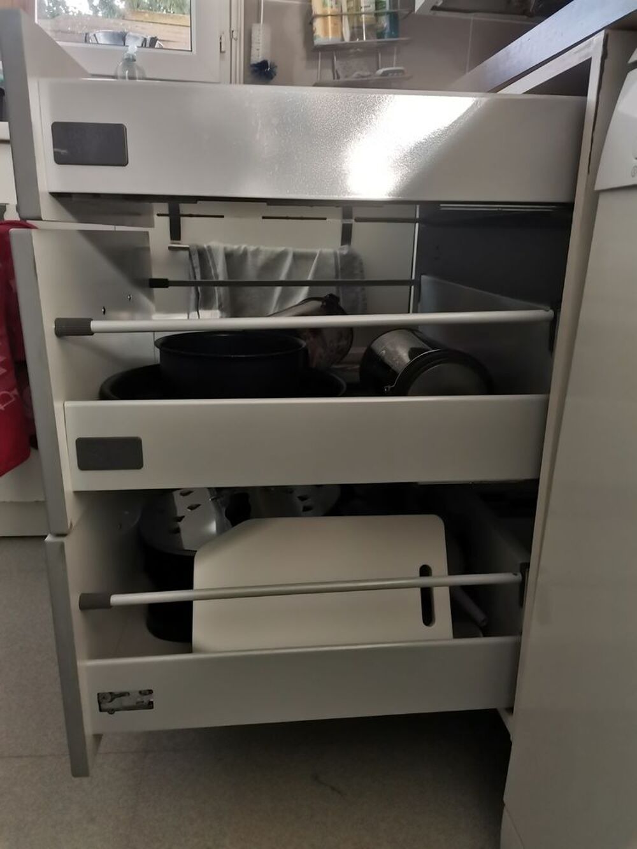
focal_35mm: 26
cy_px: 424
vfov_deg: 67.3
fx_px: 638
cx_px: 318
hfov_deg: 53.1
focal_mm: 4.75
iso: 320
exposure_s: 1/50
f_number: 1.8
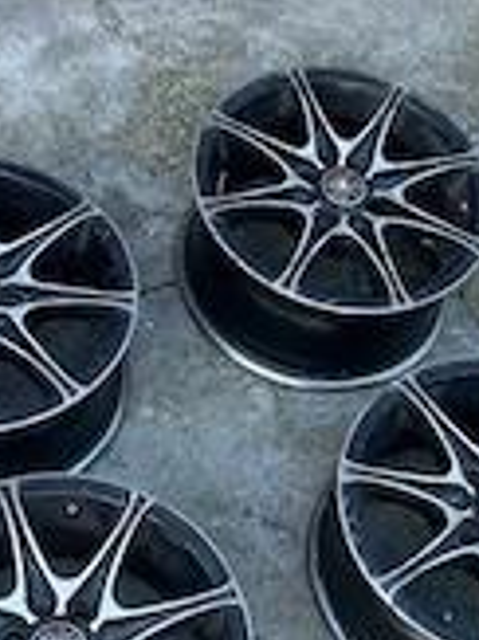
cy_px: 522
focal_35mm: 64
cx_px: 240
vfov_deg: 29.5
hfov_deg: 22.9
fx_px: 1182
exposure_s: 1/523
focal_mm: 5.7
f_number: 1.5
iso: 50
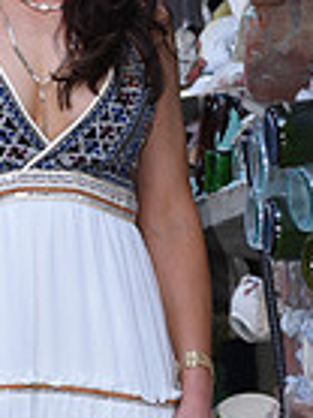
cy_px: 352
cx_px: -122
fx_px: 4130
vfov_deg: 5.8
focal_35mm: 342
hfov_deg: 4.3
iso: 320
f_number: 5
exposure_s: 1/200
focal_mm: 85
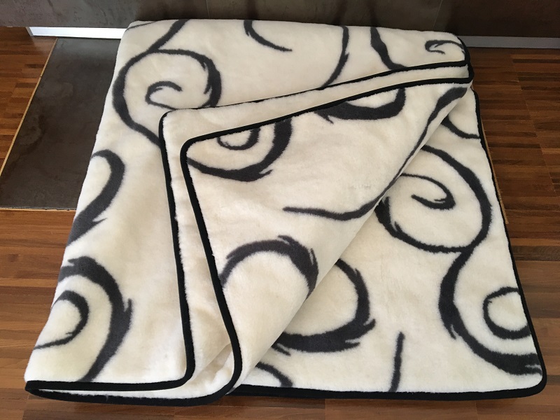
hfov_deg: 61.7
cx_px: 280
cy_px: 210
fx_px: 469
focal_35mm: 29
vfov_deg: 48.2
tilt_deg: -58.6
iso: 100
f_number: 2.2
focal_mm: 4.15
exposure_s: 1/33
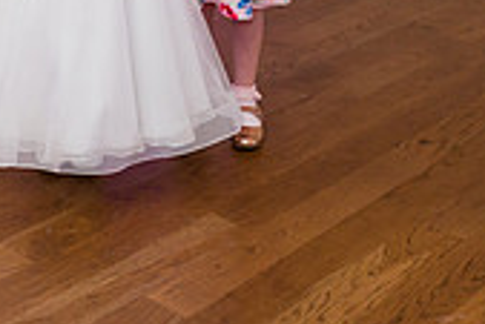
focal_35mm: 89
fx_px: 1200
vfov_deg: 14.0
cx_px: 143
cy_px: -224
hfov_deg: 22.7
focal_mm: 26
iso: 1250
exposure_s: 1/200
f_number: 5
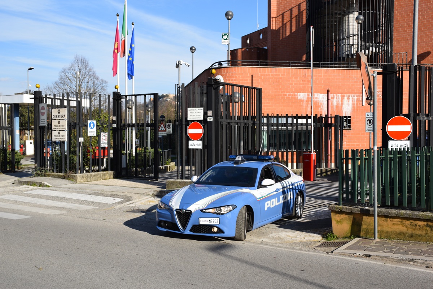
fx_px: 469
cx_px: 216
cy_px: 144
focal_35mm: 39
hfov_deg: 49.6
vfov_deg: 34.2
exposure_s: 1/200
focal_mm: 26
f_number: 10
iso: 100
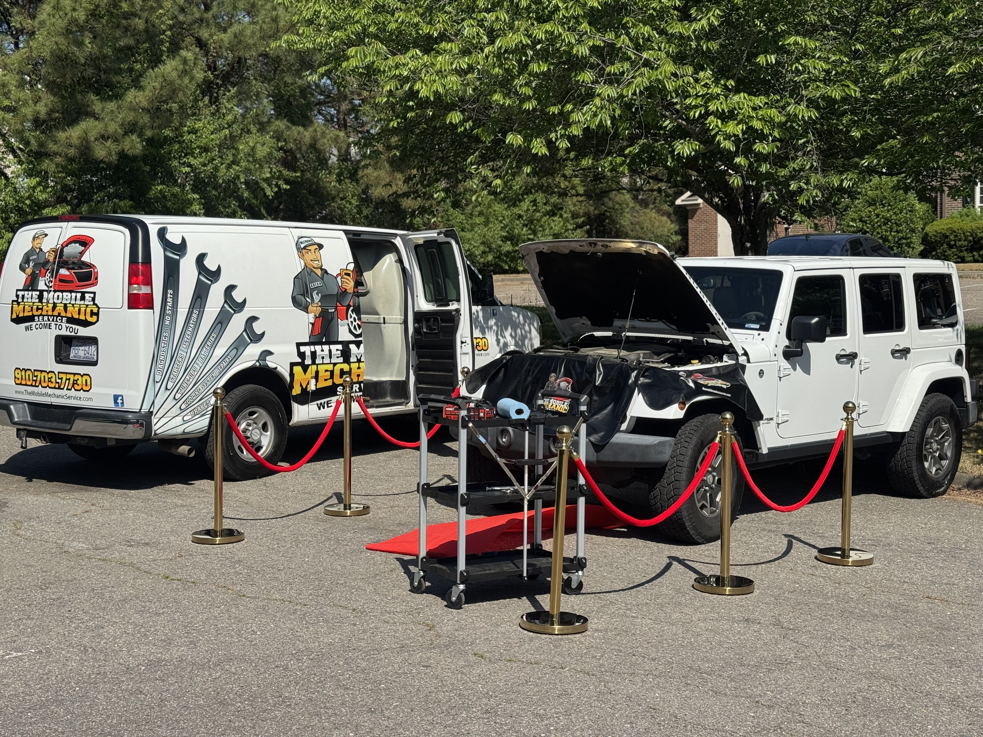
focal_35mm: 48
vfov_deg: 30.3
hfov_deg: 39.7
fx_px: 1363
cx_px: 492
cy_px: 368
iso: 64
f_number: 1.78
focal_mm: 6.76
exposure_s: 1/5848
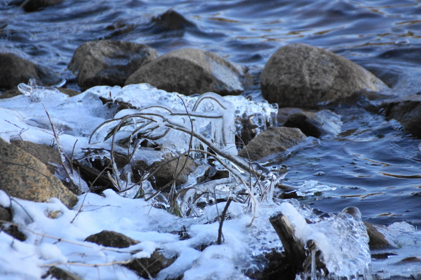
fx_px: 4407
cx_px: 211
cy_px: 140
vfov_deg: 3.6
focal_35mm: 377
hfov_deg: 5.5
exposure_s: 1/250
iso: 1600
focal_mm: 250
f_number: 6.3
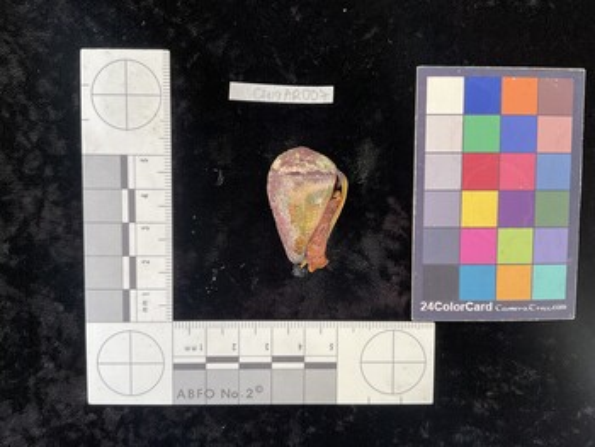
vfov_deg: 48.3
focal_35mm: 29
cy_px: 224
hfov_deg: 61.6
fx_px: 499
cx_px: 298
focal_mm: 3
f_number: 1.8
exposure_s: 1/60
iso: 40
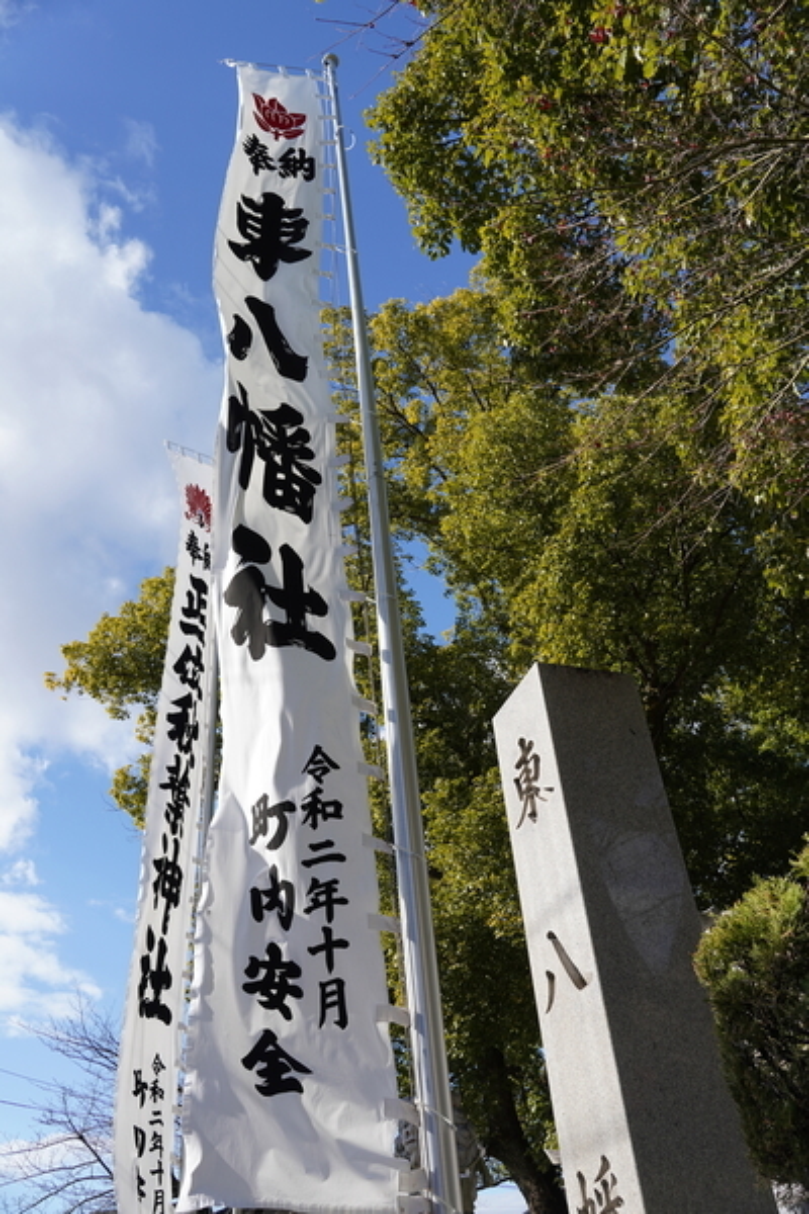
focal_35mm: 28
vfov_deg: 65.5
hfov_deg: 46.4
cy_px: 607
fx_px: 944
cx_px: 404
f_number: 8
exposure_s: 1/200
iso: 100
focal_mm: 28
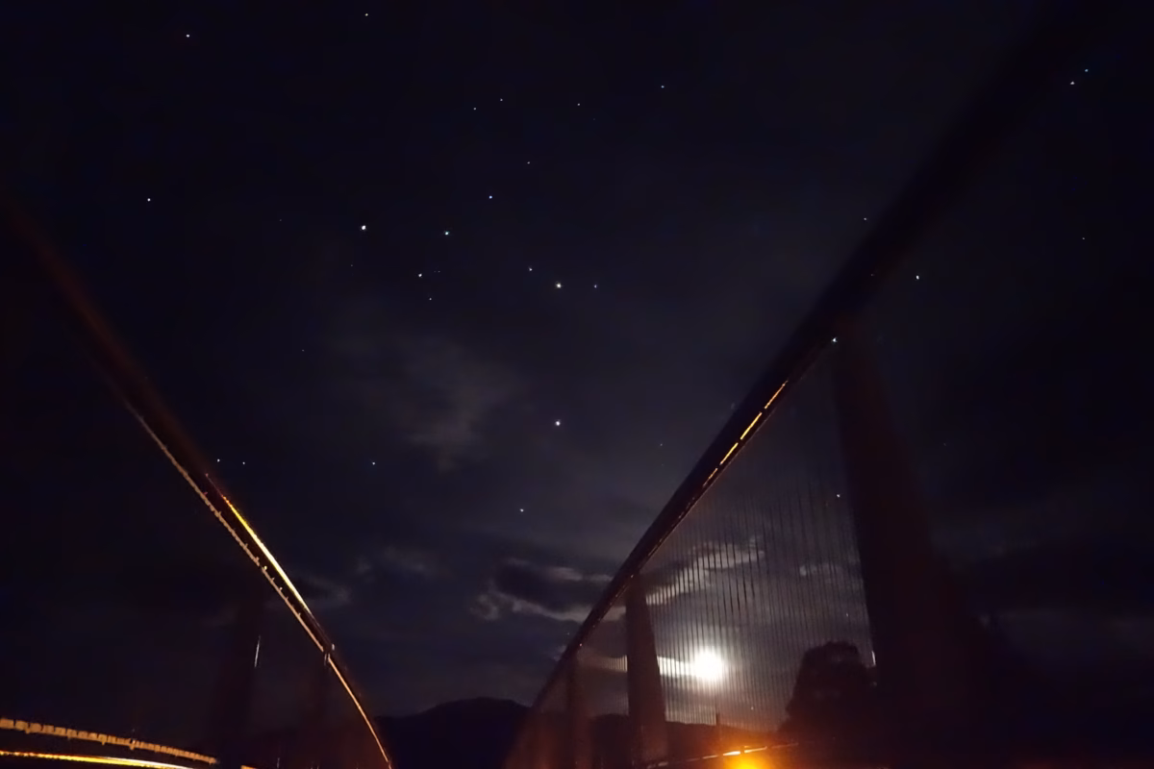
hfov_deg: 65.5
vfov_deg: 46.4
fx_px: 897
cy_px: 384
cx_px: 577
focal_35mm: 28
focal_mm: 10.4
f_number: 1.8
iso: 25600
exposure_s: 1/4
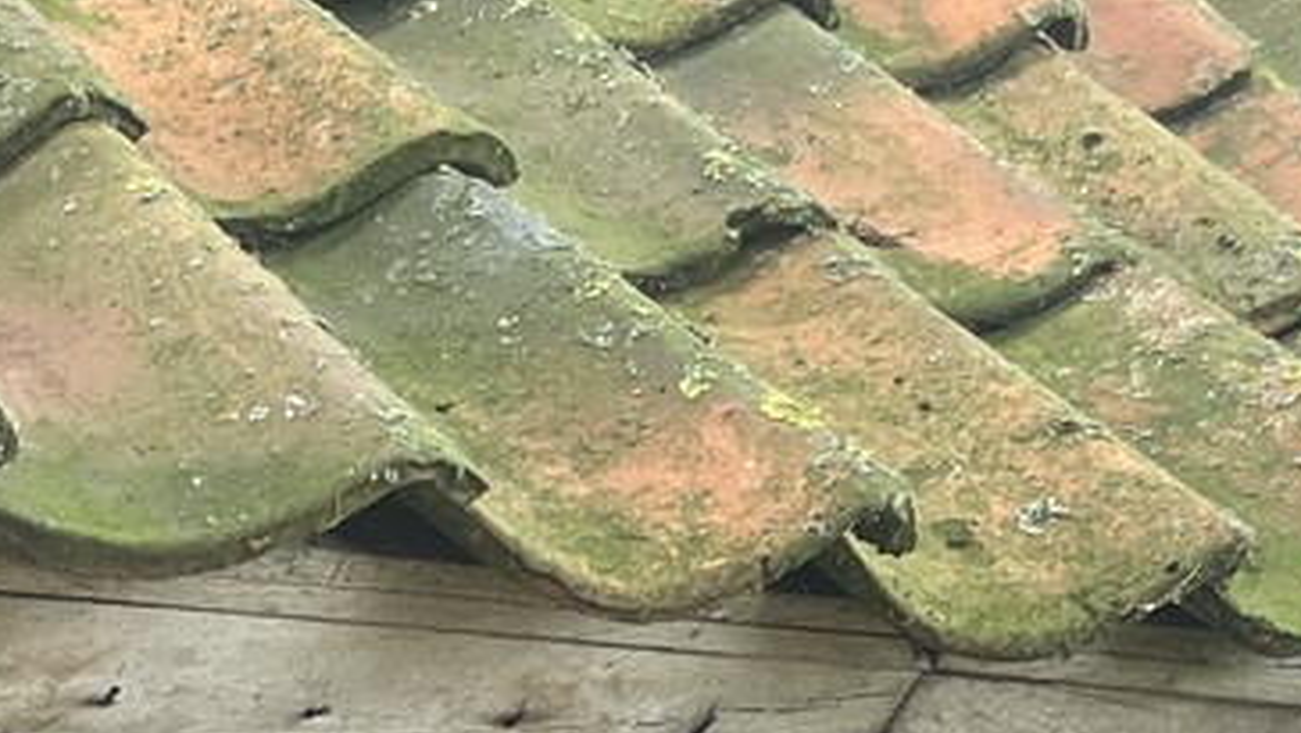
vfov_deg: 9.5
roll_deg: +4.4
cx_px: -21
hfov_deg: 18.6
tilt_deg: -5.1
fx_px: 3865
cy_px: 1838
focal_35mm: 112
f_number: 1.6
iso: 40
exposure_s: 1/121
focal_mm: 4.2
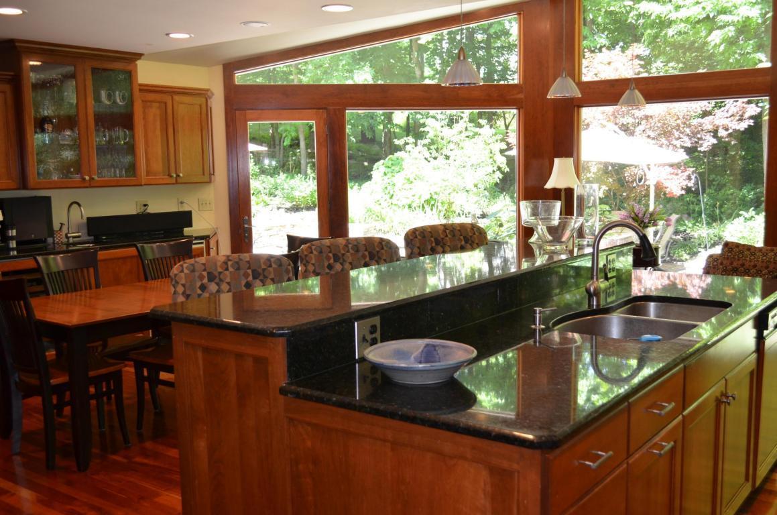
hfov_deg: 53.2
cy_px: 258
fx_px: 775
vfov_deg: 36.7
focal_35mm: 36
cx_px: 388
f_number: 4
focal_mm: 24
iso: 560
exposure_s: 1/60
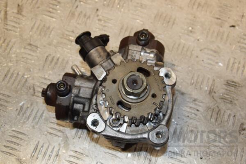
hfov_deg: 35.1
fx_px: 389
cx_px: 123
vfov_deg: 23.8
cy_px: 82
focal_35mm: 57
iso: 800
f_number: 8
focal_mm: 38
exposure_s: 1/200
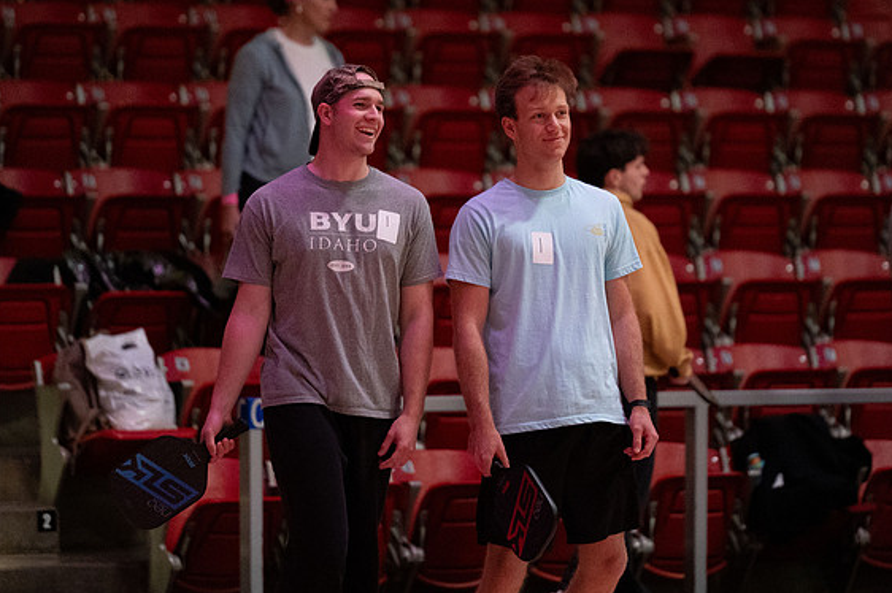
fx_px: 6017
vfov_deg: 5.6
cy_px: 268
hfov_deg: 8.5
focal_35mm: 243
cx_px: 478
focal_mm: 200
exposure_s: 1/1000
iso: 10000
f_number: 2.8
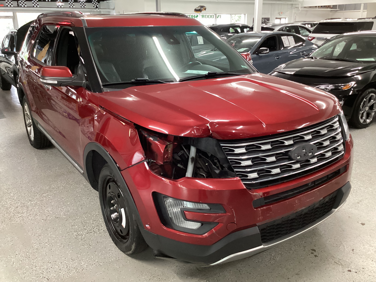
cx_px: 188
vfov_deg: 45.4
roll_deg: +0.8
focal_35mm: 31
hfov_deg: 58.4
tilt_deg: -20.8
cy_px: 141
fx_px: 337
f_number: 2.4
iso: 400
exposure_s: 1/50
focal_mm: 3.3
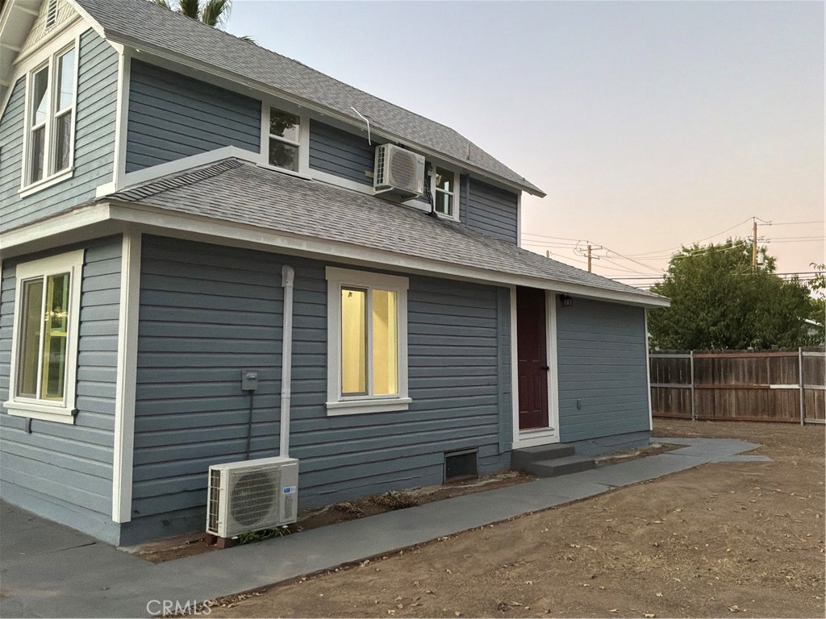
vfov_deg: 49.7
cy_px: 310
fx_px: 668
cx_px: 413
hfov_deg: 63.4
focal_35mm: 28
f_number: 1.8
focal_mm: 3
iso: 250
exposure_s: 1/122
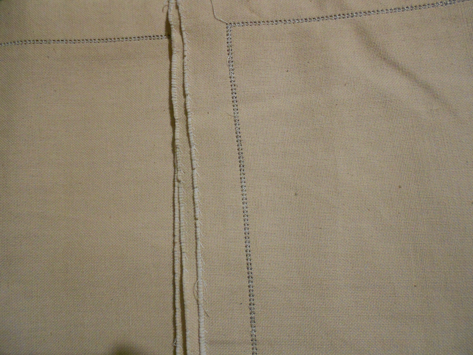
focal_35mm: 26
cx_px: 236
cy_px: 178
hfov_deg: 67.3
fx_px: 355
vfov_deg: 53.1
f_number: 3.2
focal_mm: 4.6
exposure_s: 1/15
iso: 400
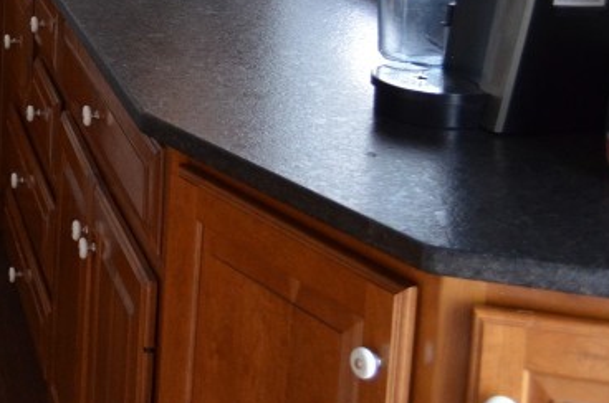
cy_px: -208
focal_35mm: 85
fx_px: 1435
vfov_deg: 14.8
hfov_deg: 21.4
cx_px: -213
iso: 900
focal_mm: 18
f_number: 3.5
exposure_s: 1/30
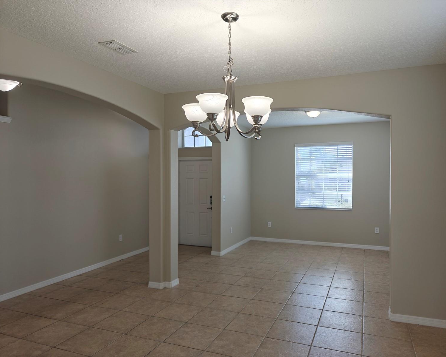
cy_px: 178
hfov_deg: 70.2
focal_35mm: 24
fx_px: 317
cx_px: 236
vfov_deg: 58.8
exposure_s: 1/120
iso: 100
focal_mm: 6.06
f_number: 1.6
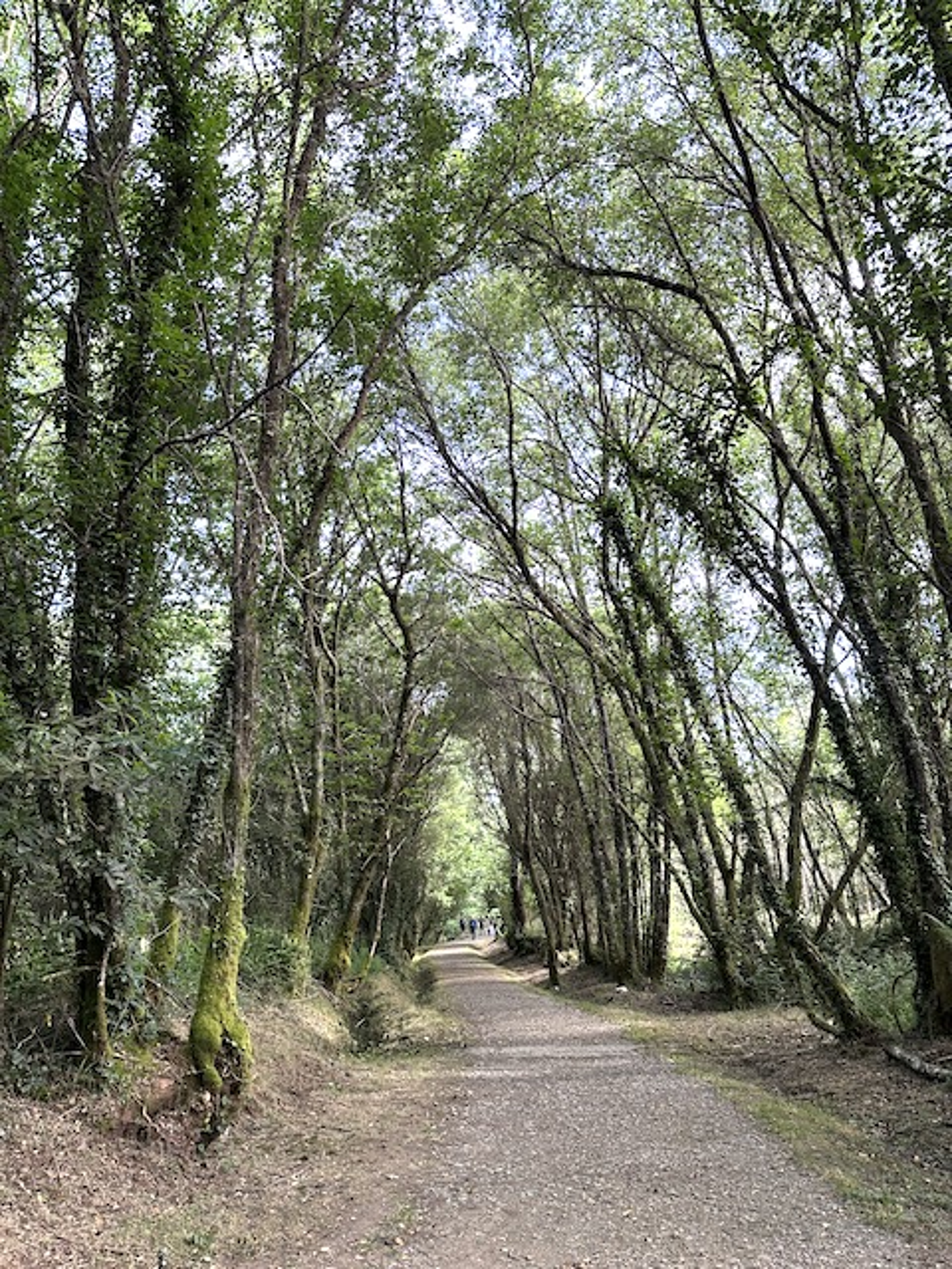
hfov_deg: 56.8
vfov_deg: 71.6
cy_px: 634
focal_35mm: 24
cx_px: 476
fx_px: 880
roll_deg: +1.3
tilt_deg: +16.6
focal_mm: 6.86
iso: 125
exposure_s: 1/121
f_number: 1.78
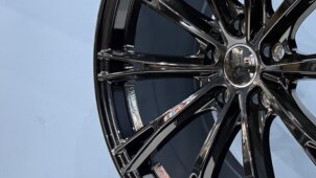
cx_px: 279
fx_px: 436
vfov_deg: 23.0
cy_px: 75
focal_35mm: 52
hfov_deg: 37.5
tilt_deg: +1.4
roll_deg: +2.7
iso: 800
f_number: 1.78
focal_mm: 6.76
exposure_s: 1/33
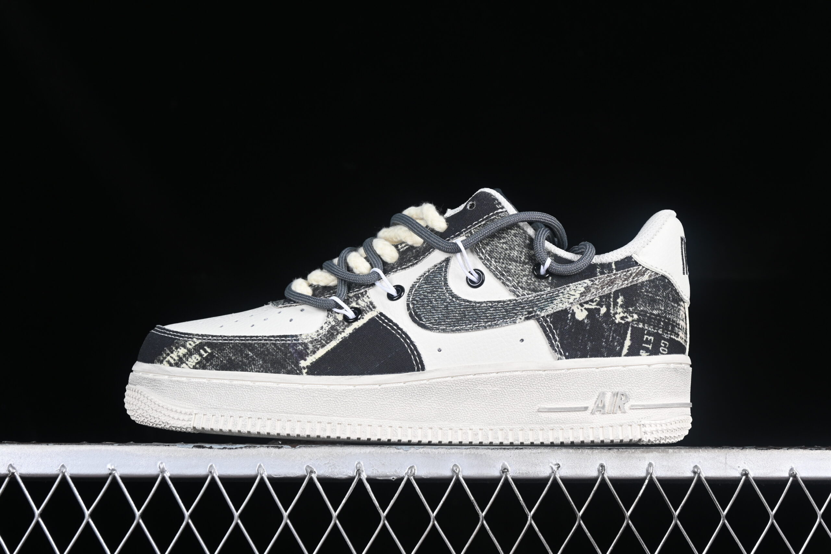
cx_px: 416
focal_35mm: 75
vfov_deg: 18.2
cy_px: 277
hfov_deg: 27.0
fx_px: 1731
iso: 160
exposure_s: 1/80
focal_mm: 50
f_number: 7.1
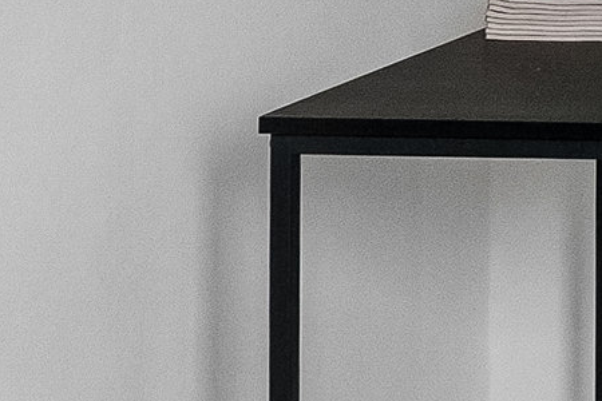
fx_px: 2007
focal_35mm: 120
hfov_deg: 13.1
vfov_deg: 10.7
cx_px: 1425
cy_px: -306
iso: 400
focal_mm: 12
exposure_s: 1/2.5
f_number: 10
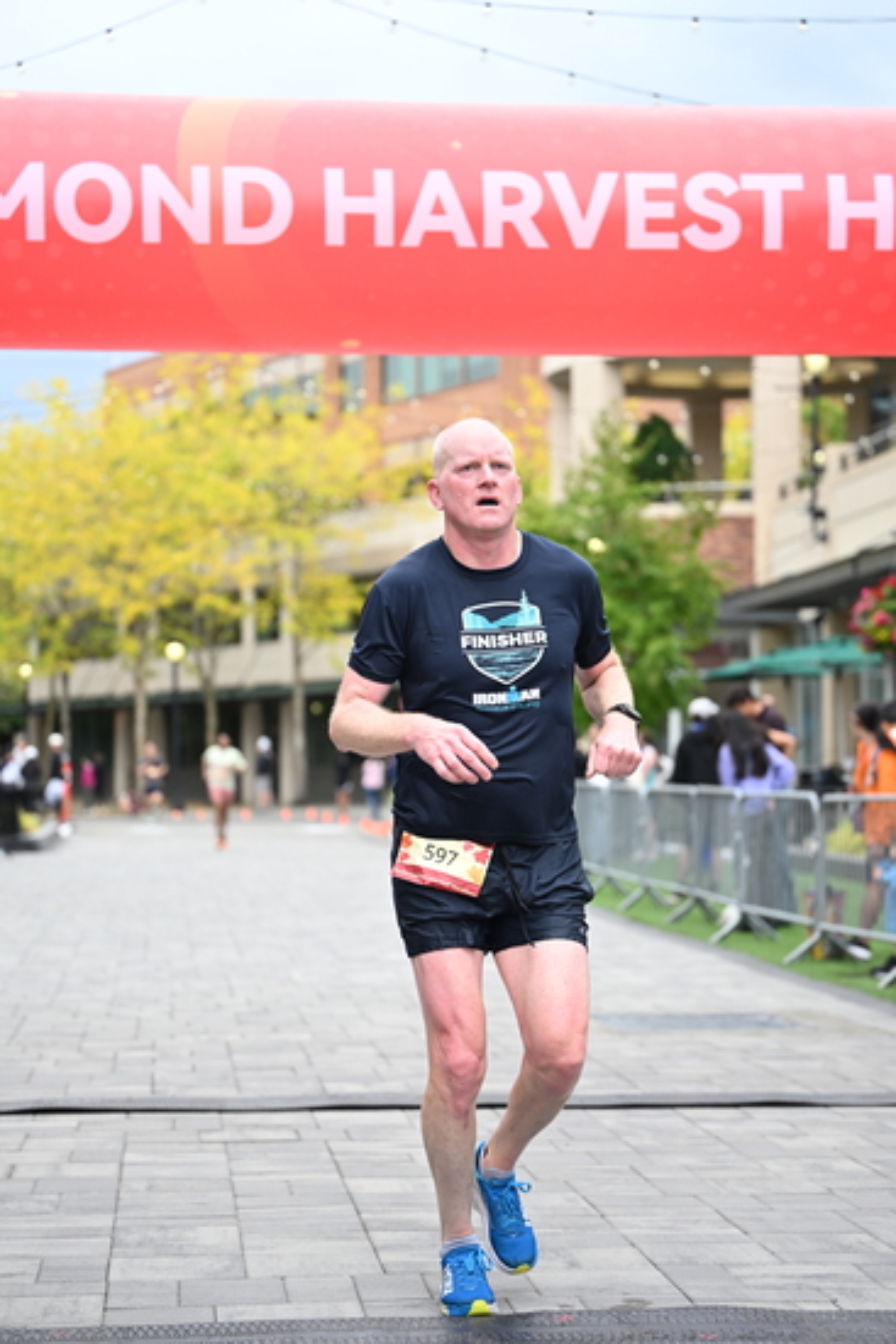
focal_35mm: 76
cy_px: 672
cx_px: 448
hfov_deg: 18.0
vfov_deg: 26.6
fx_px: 2835
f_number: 2.8
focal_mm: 76
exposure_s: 1/2000
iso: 800
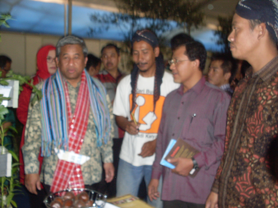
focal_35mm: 38
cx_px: 139
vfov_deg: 37.7
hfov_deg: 49.0
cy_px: 104
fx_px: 305
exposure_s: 1/45
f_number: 2.8
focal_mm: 6.3
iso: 120
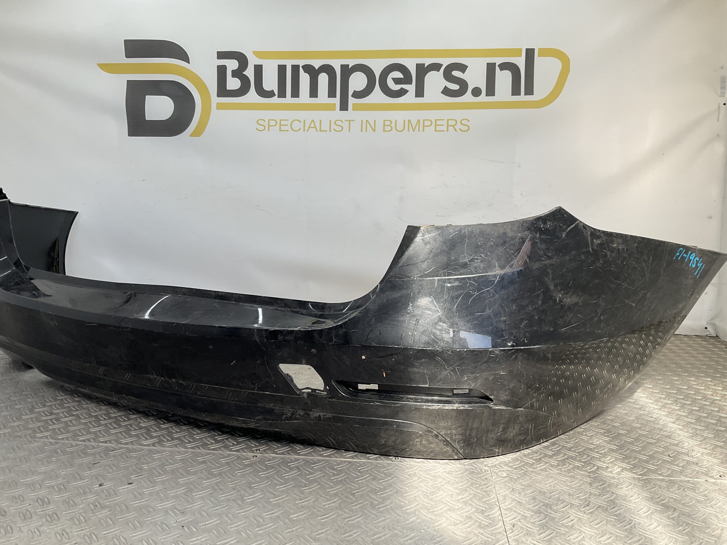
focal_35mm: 29
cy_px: 272
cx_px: 364
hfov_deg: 61.7
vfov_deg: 48.2
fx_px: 609
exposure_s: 1/222
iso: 16
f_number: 1.8
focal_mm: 3
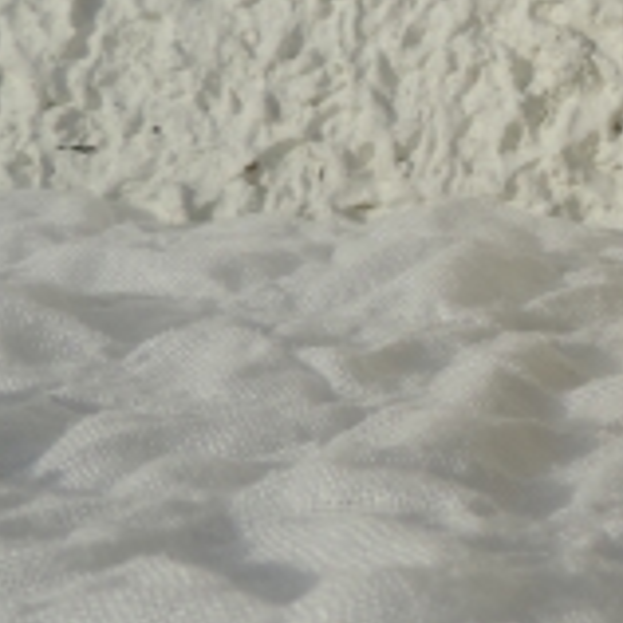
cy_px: 55
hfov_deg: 15.3
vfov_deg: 17.0
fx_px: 2057
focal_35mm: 101
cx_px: 1061
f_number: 3.1
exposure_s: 1/1250
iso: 80
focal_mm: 5.3
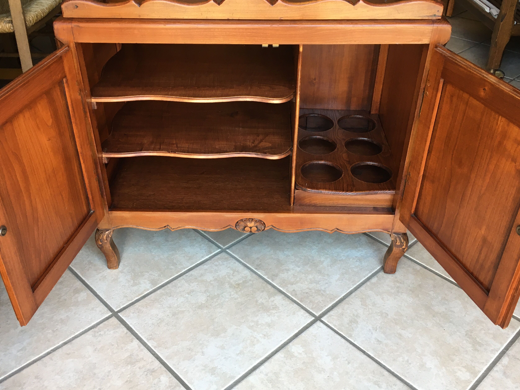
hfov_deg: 52.6
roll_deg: +0.2
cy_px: 206
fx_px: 526
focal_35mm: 35
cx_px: 253
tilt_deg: -35.3
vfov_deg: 40.7
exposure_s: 1/33
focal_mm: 4.15
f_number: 2.2
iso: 40
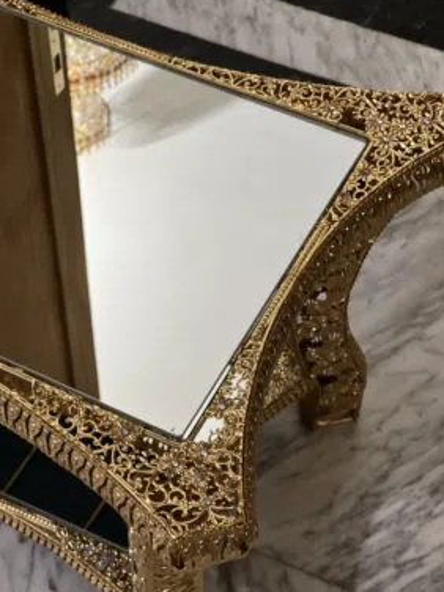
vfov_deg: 23.8
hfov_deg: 18.0
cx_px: 211
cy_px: 307
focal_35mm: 82
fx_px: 1402
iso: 200
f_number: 2.8
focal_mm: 9
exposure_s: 1/33
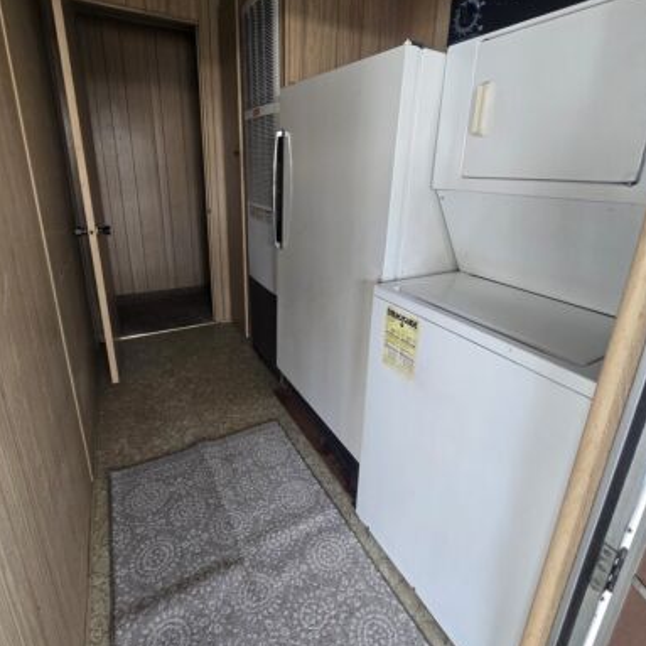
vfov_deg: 86.9
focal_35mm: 16
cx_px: 320
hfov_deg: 87.4
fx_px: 338
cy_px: 279
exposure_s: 1/60
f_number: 2.2
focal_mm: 2.2
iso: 200
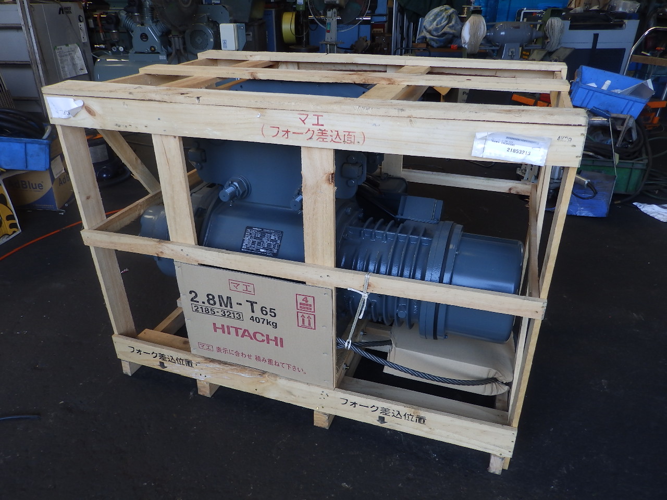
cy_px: 250
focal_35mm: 25
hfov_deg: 69.4
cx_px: 334
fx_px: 482
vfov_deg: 54.9
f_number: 3.5
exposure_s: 1/50
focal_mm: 4.6
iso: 80
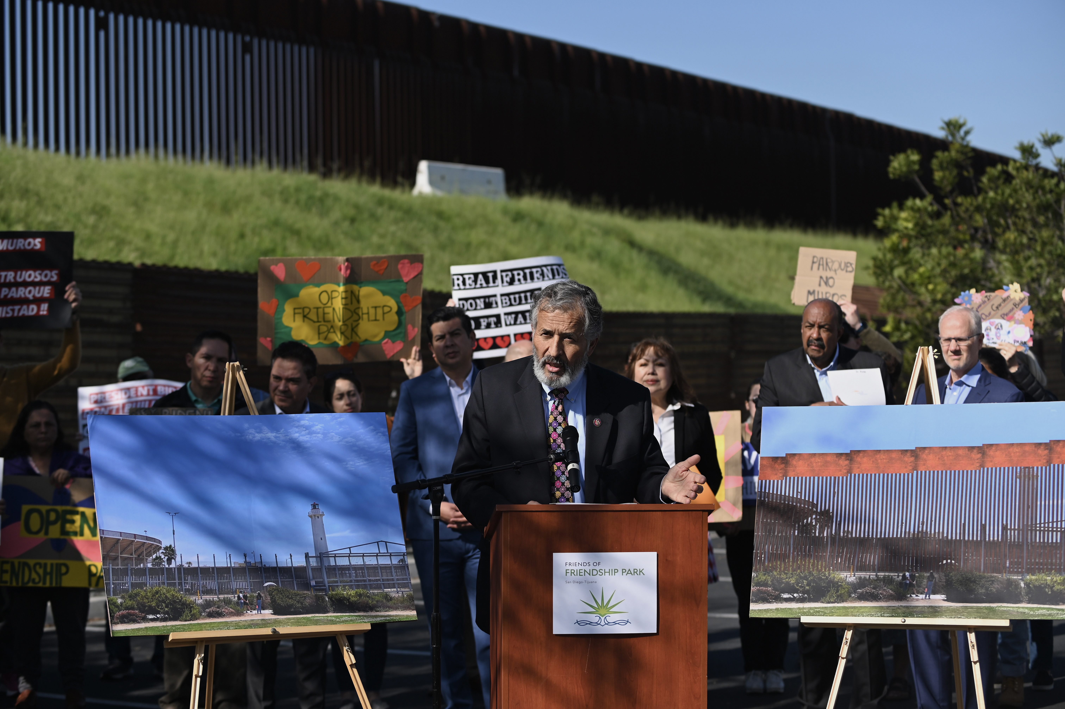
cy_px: 354
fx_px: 2069
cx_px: 532
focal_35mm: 70
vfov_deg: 19.4
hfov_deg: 28.9
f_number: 4
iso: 200
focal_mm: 70
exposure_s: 1/3200
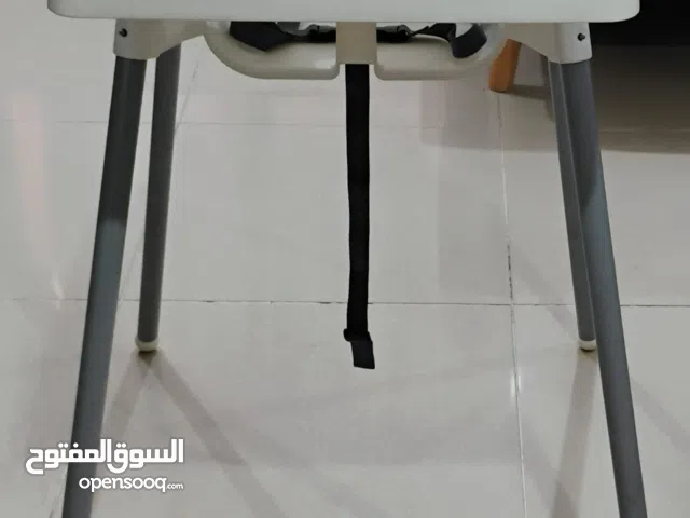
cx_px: 345
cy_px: 259
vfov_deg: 49.7
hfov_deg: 63.4
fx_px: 558
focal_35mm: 28
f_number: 1.8
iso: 1172
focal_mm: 4.26
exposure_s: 1/50
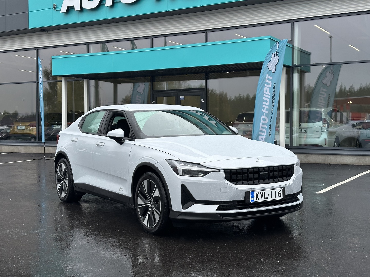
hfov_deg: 39.7
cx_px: 185
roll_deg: -0.3
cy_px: 138
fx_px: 513
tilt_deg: -1.5
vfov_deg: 30.3
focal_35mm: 48
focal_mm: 6.86
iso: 64
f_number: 1.78
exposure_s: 1/1453
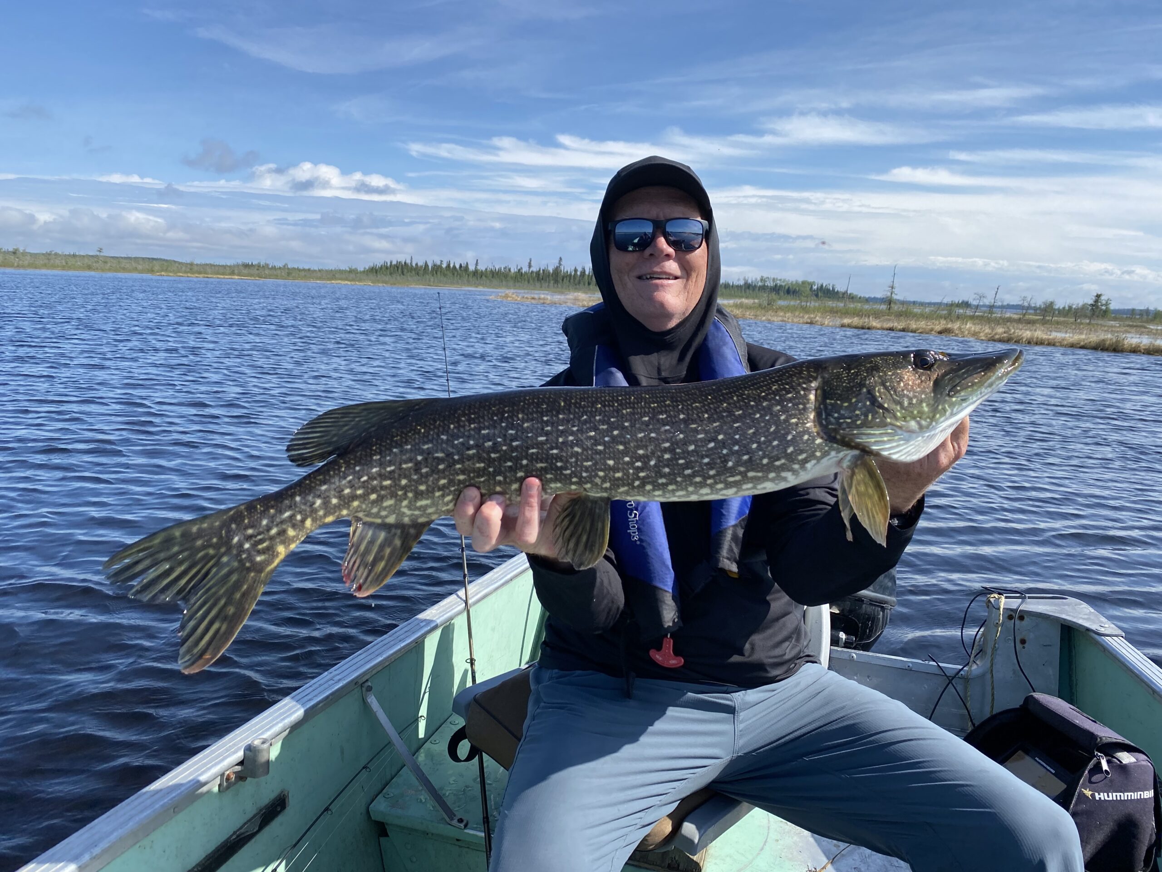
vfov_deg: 53.1
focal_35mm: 26
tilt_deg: -8.7
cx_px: 581
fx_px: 873
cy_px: 436
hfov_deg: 67.3
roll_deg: -2.5
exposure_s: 1/2268
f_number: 1.8
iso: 32
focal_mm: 4.25
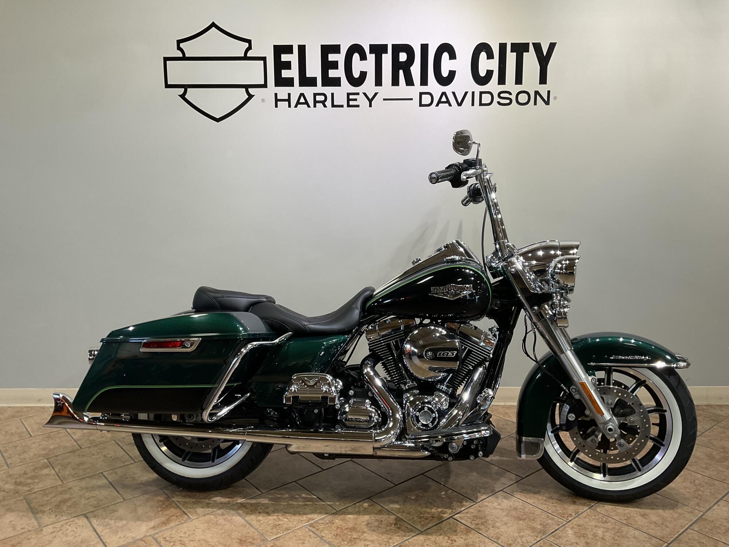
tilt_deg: -10.0
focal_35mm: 29
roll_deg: +0.8
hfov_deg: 61.7
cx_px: 364
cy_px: 274
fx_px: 611
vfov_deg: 48.2
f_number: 1.8
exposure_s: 1/60
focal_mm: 3
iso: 50
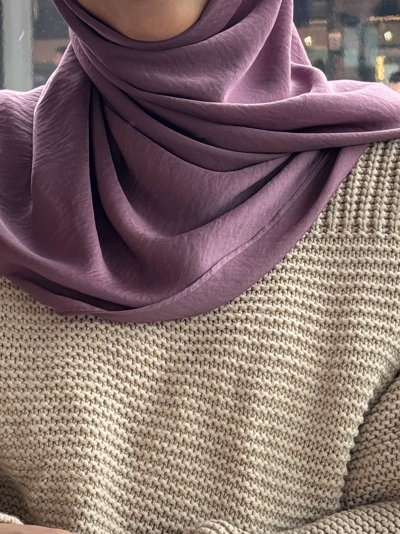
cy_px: 206
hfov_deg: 12.5
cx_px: 124
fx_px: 1818
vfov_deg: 16.7
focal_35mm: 118
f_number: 1.78
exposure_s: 1/248
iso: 64
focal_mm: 6.86
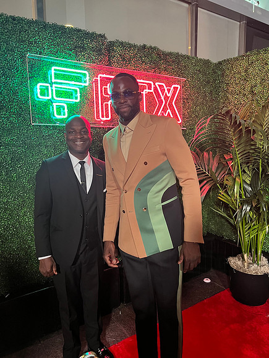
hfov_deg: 53.1
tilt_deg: -5.4
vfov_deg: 67.3
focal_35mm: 26
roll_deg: +1.7
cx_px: 134
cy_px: 179
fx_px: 269
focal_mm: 5.7
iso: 400
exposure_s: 1/40
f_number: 1.5
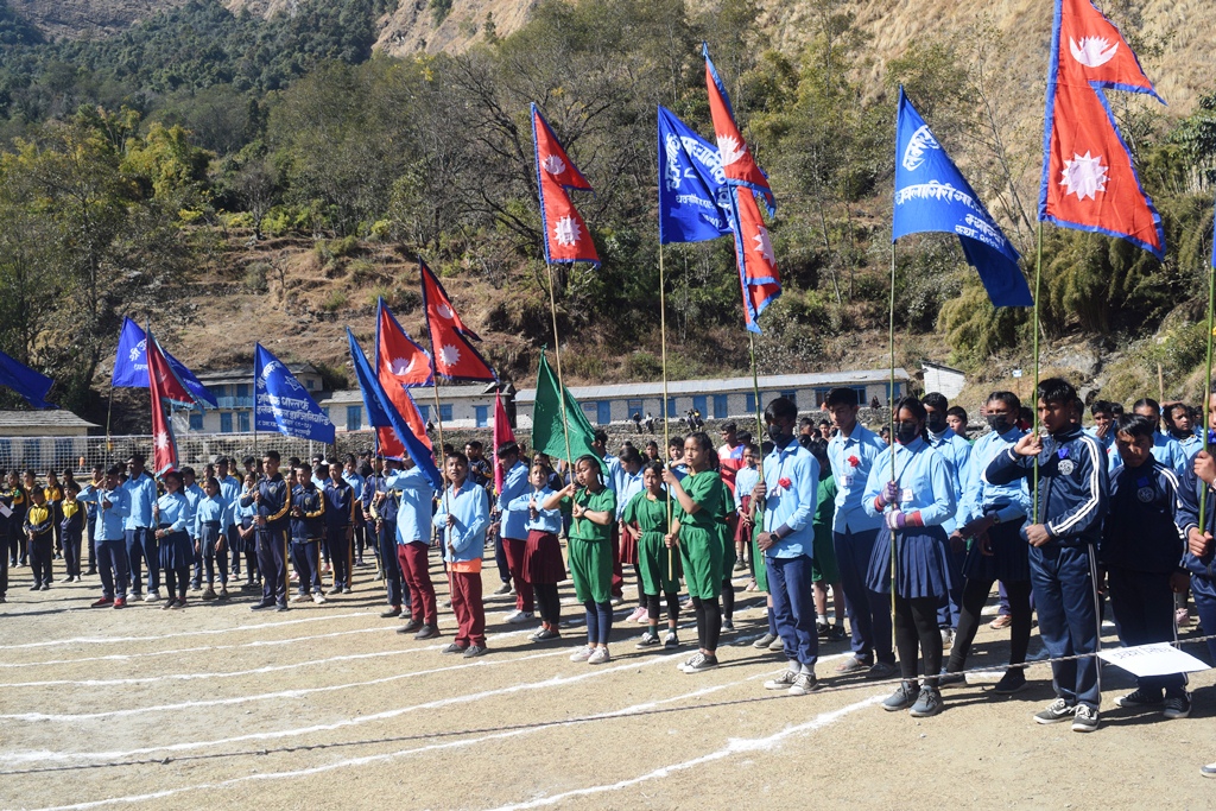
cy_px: 406
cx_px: 608
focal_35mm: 30
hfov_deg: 61.9
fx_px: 1013
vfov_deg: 43.6
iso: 200
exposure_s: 1/320
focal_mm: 20
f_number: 9
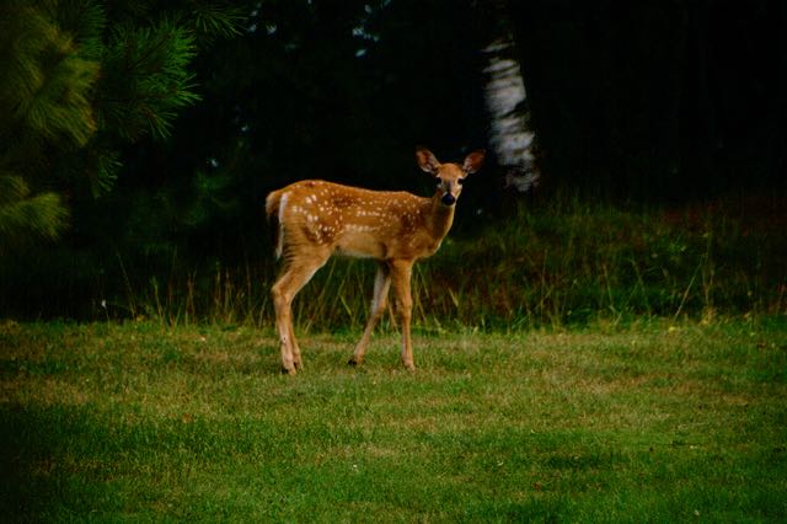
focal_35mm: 300
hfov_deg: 6.9
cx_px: 394
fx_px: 6555
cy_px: 262
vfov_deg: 4.6
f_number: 5.6
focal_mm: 200
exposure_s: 1/250
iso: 200
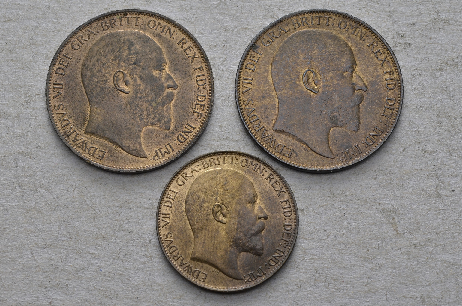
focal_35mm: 78
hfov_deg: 26.0
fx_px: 999
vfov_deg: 17.4
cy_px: 153
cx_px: 231
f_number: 14
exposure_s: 1/250
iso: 400
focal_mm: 52
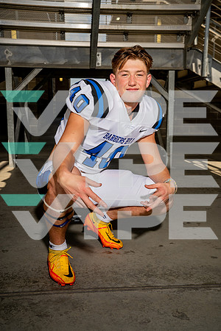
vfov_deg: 46.4
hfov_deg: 31.9
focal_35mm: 42
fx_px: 387
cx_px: 110
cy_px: 166
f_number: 7.1
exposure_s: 1/250
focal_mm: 42
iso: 100
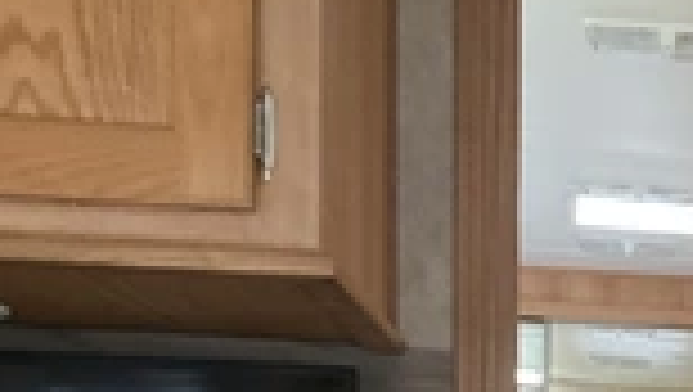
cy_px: 644
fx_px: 1508
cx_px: 891
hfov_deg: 23.1
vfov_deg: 13.6
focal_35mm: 82
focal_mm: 3
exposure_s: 1/52
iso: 320
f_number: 1.8
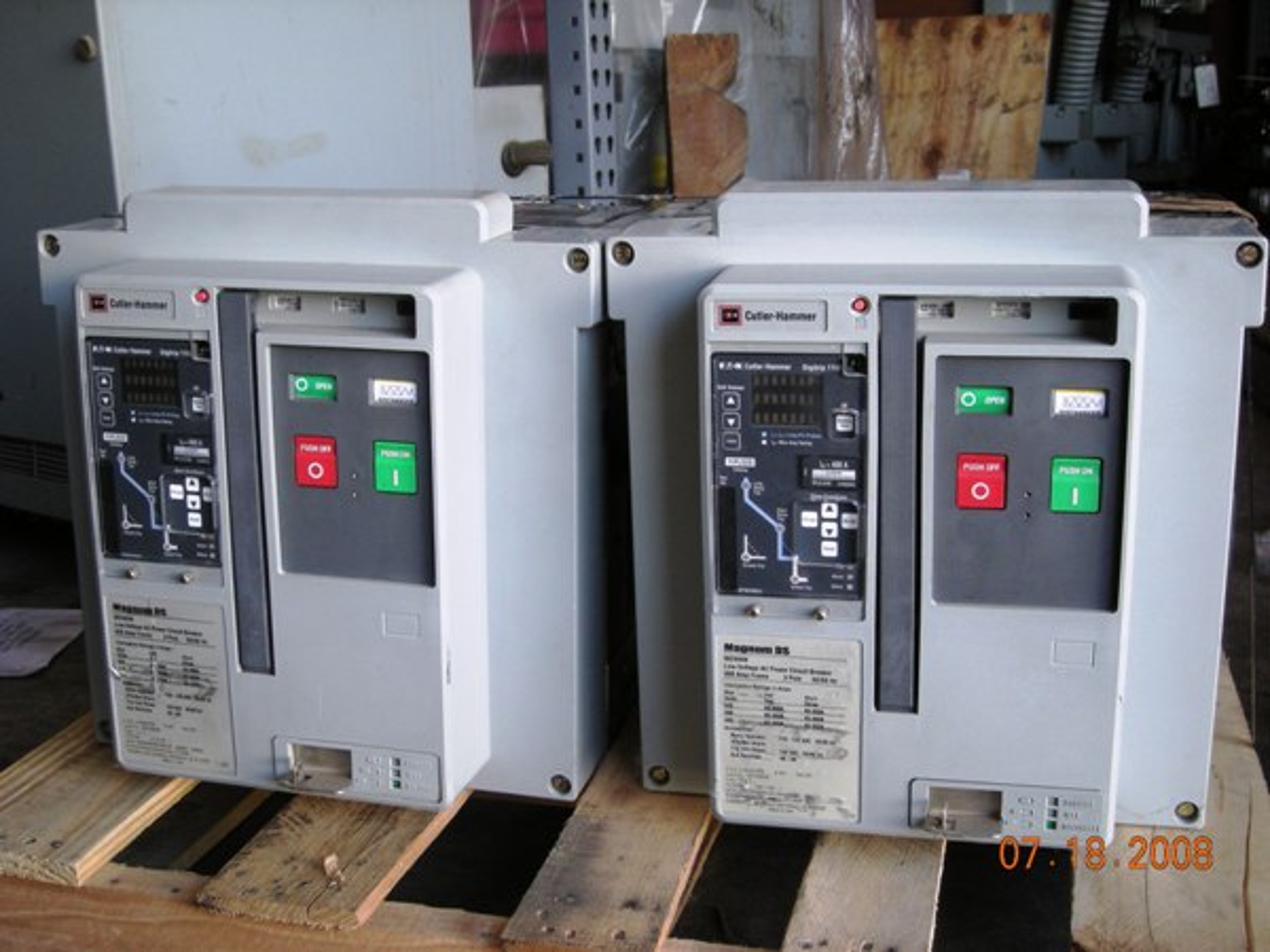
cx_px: 635
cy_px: 476
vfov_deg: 32.9
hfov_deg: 42.9
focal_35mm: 44
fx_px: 1614
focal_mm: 7.1
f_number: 3.1
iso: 105
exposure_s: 1/60
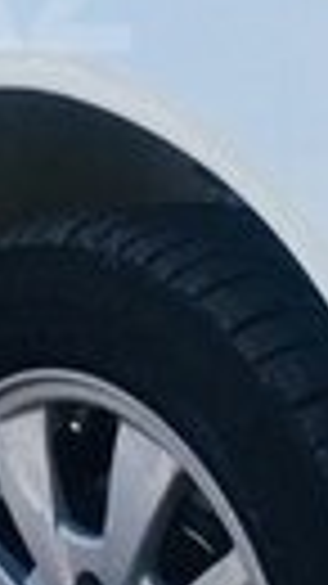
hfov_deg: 7.3
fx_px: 2477
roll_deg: -3.2
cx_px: -328
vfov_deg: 13.2
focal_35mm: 160
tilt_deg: -7.8
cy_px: -16
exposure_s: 1/628
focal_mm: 4.15
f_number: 2.2
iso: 32
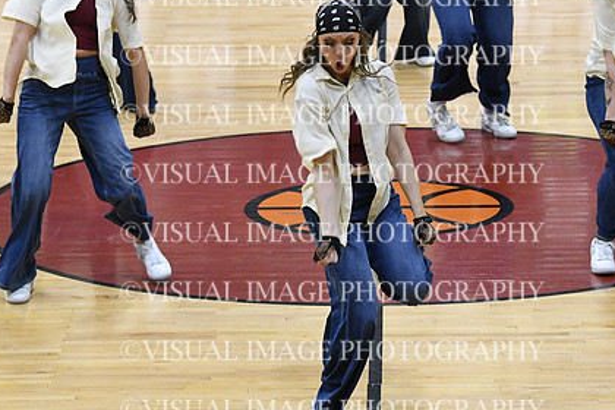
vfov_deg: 6.0
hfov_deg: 9.0
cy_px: 203
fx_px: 3895
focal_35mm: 228
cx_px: 332
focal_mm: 110
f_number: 4
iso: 3200
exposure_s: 1/250
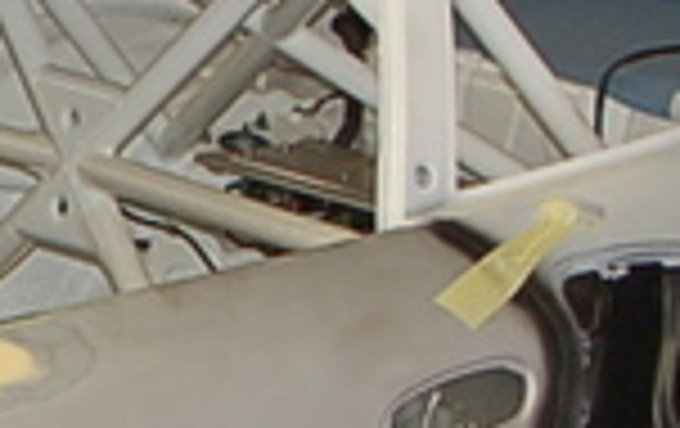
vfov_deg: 4.2
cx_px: -383
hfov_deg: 6.7
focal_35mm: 310
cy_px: 475
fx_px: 5756
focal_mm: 30
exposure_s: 1/60
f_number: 4
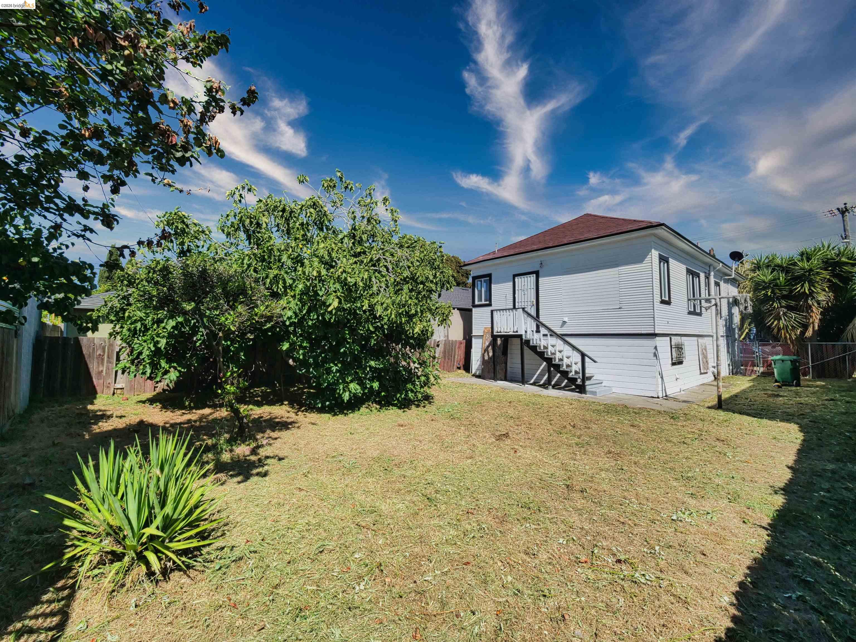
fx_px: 346
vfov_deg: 85.7
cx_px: 428
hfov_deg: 102.1
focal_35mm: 14
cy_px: 321
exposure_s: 1/250
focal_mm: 7
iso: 100
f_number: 11
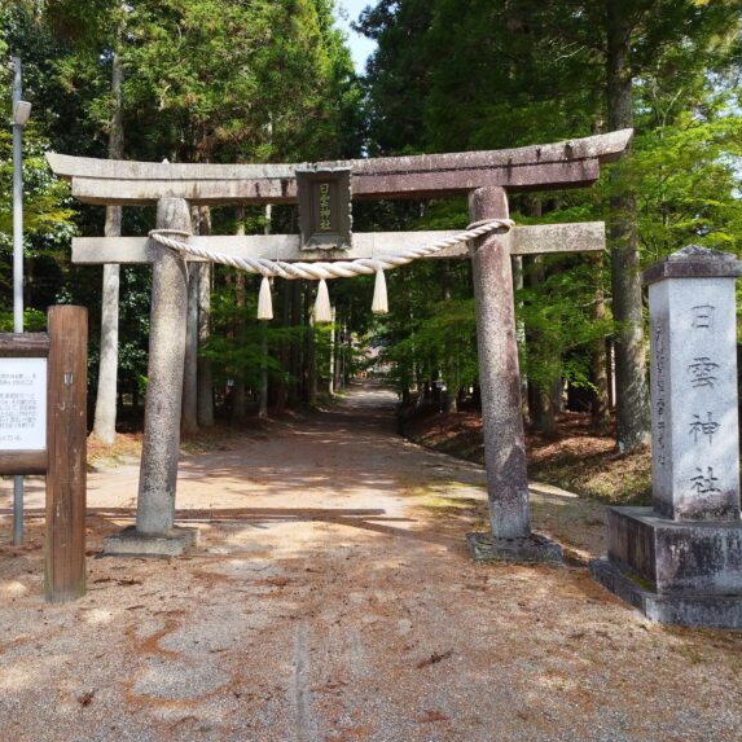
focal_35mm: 32
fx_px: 776
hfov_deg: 50.7
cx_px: 289
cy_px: 372
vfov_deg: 51.1
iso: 50
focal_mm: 4.7
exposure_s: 1/997
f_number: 1.79
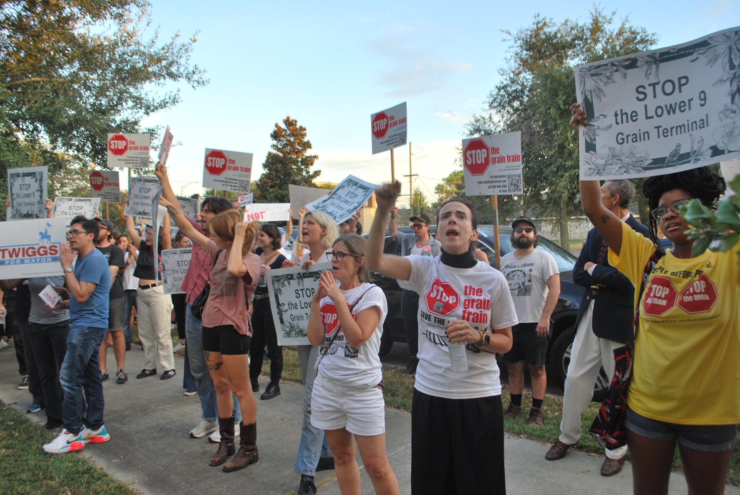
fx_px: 556
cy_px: 248
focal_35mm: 27
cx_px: 370
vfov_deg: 48.1
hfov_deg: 67.3
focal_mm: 18
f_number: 5
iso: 200
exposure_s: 1/100
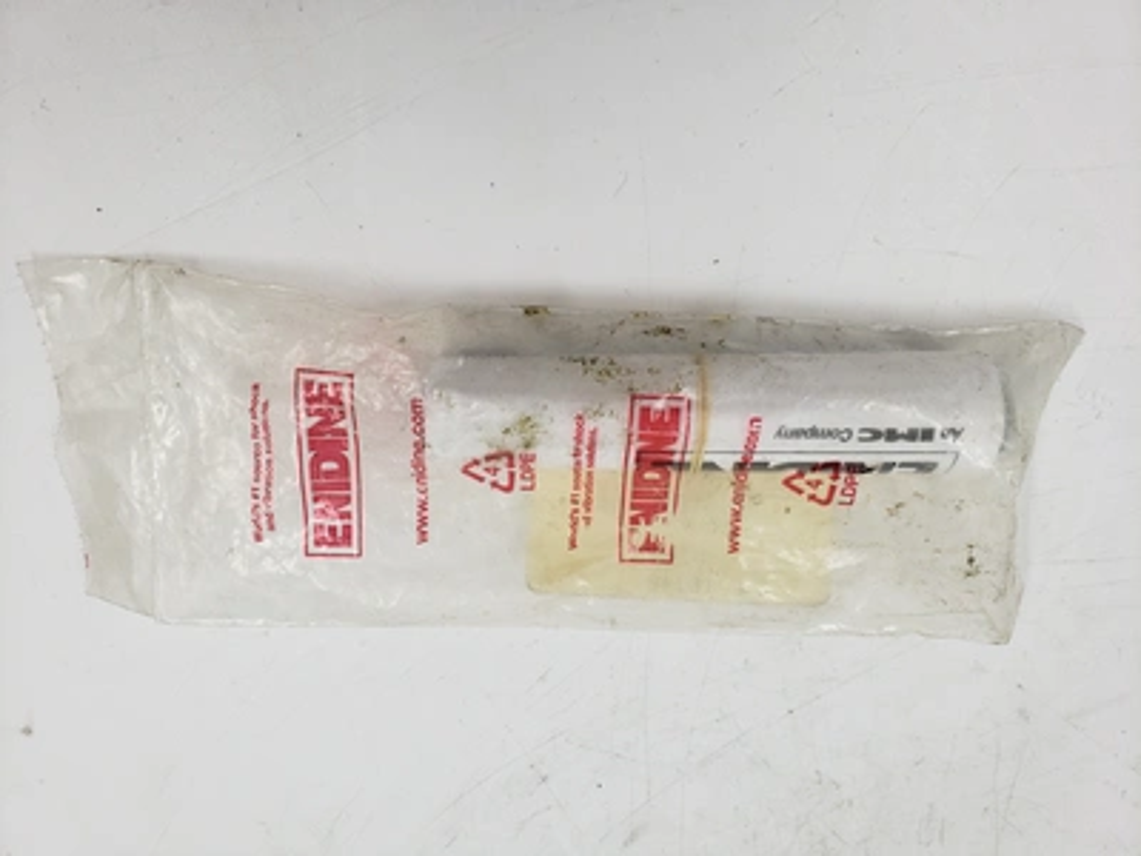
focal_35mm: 26
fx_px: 857
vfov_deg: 53.1
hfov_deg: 67.3
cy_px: 428
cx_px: 570
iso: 50
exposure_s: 1/235
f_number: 2.4
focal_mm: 4.3
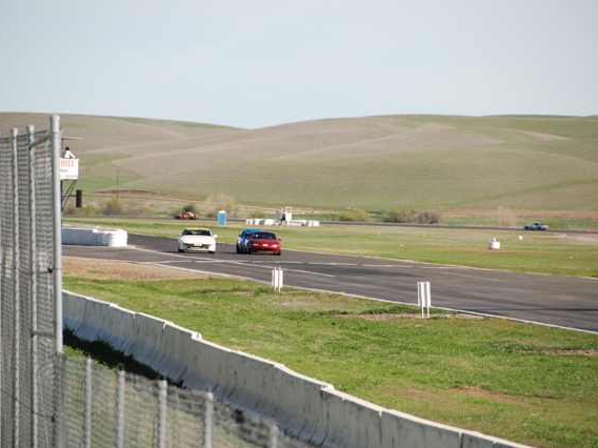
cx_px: 313
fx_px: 5614
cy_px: 224
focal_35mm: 325
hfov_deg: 6.1
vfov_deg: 4.6
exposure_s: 1/800
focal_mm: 200
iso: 200
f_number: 5.6
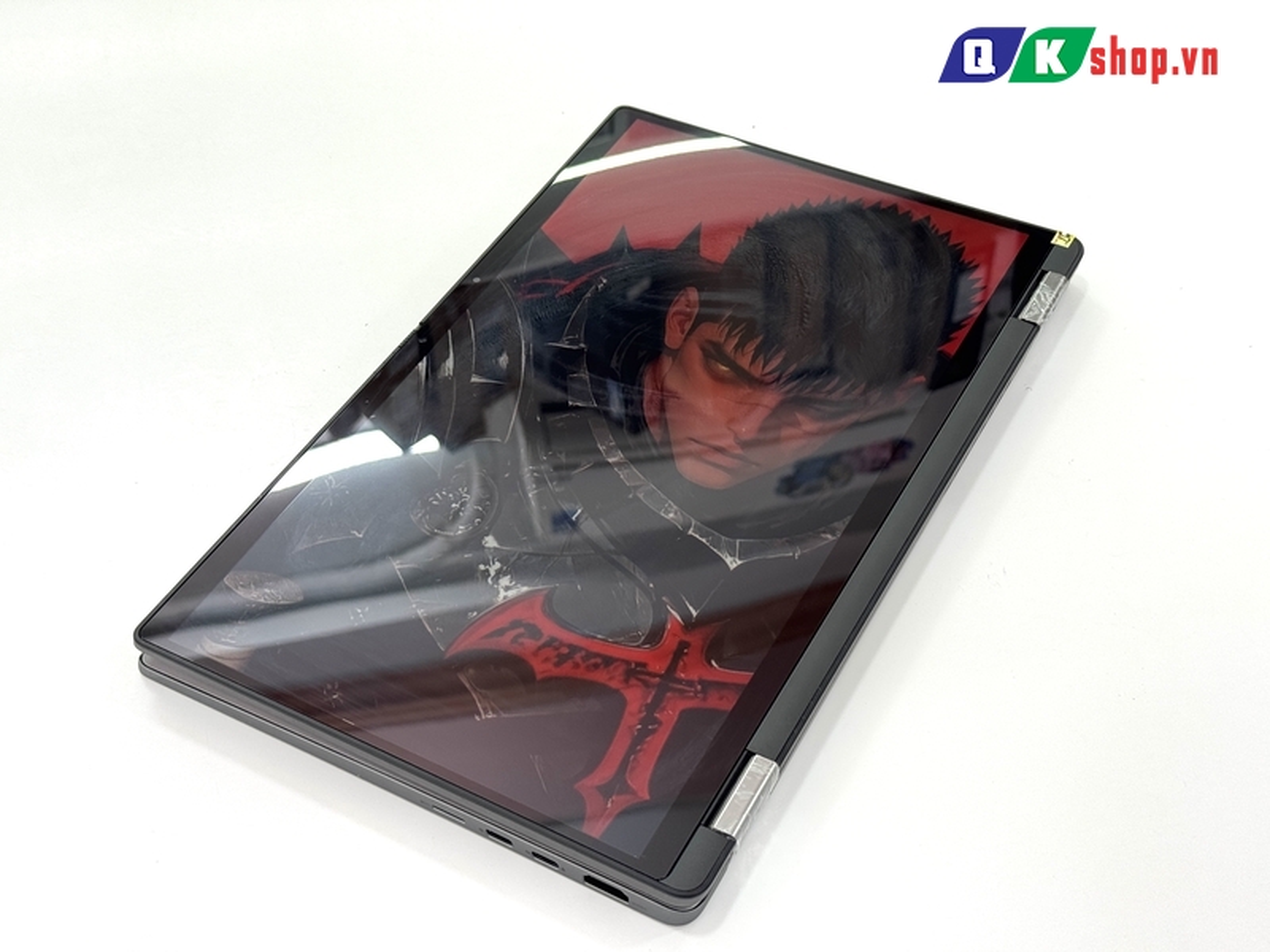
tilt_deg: -47.5
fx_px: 1761
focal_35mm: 48
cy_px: 476
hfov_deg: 39.7
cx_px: 635
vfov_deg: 30.3
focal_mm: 6.76
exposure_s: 1/121
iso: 64
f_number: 1.78
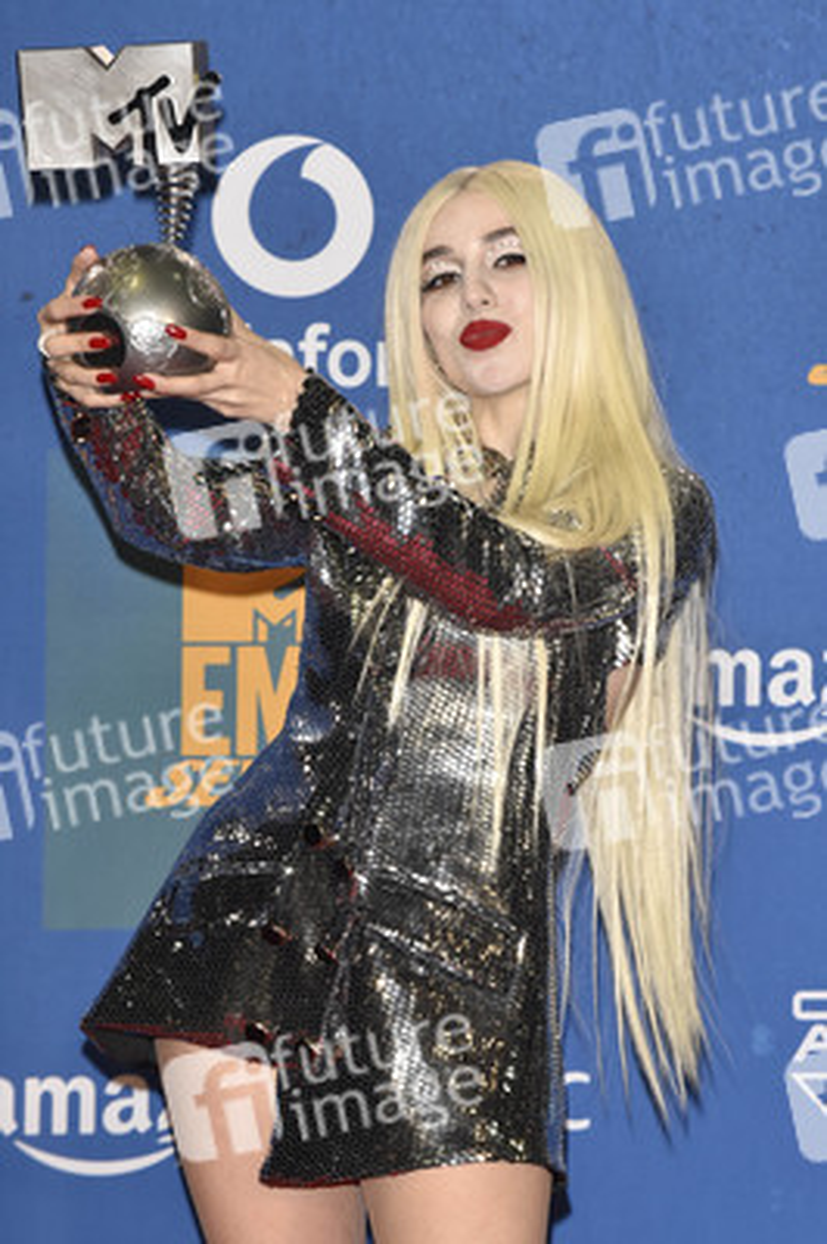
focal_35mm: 185
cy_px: 622
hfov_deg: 7.4
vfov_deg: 11.1
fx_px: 6385
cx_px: 414
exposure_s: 1/250
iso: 1600
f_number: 6.3
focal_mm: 185
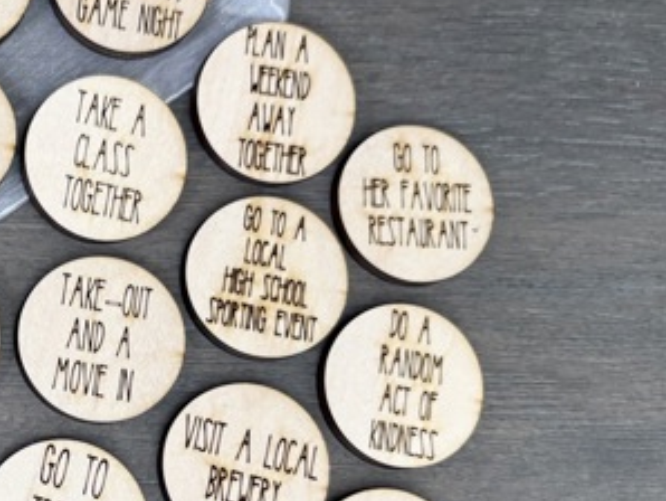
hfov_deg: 28.9
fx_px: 1175
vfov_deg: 23.8
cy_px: 372
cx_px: -51
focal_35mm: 61
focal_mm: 5.96
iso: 125
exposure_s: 1/71
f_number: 1.6
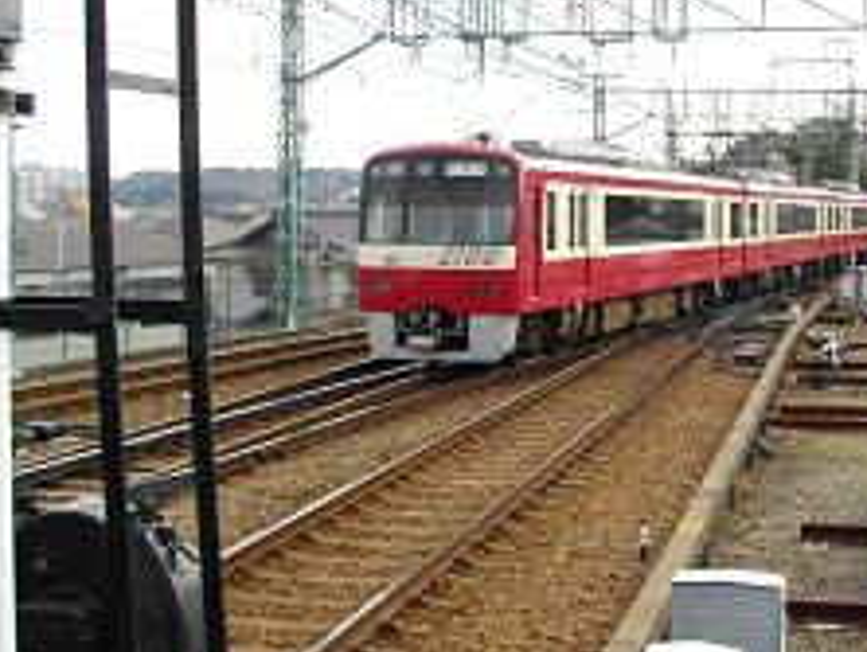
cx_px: 619
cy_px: 242
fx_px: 1404
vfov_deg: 26.1
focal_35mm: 56
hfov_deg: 33.8
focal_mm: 5.7
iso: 100
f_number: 2.9
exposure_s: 1/500
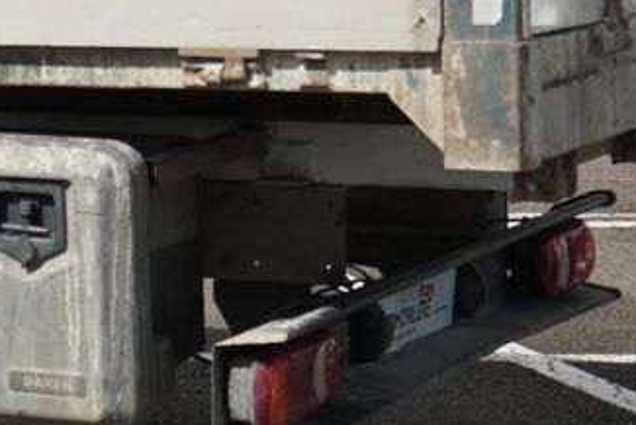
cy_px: -405
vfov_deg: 6.3
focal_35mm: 212
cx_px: -730
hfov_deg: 9.0
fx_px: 3748
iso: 100
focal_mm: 23
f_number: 5.6
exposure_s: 1/320
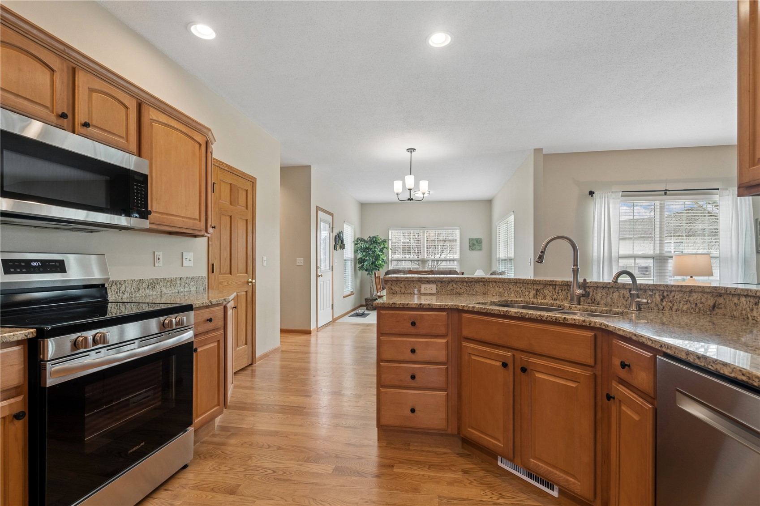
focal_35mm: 16
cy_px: 253
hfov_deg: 96.7
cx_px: 380
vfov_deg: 73.7
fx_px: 338
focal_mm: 16
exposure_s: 1/6
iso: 400
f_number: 10
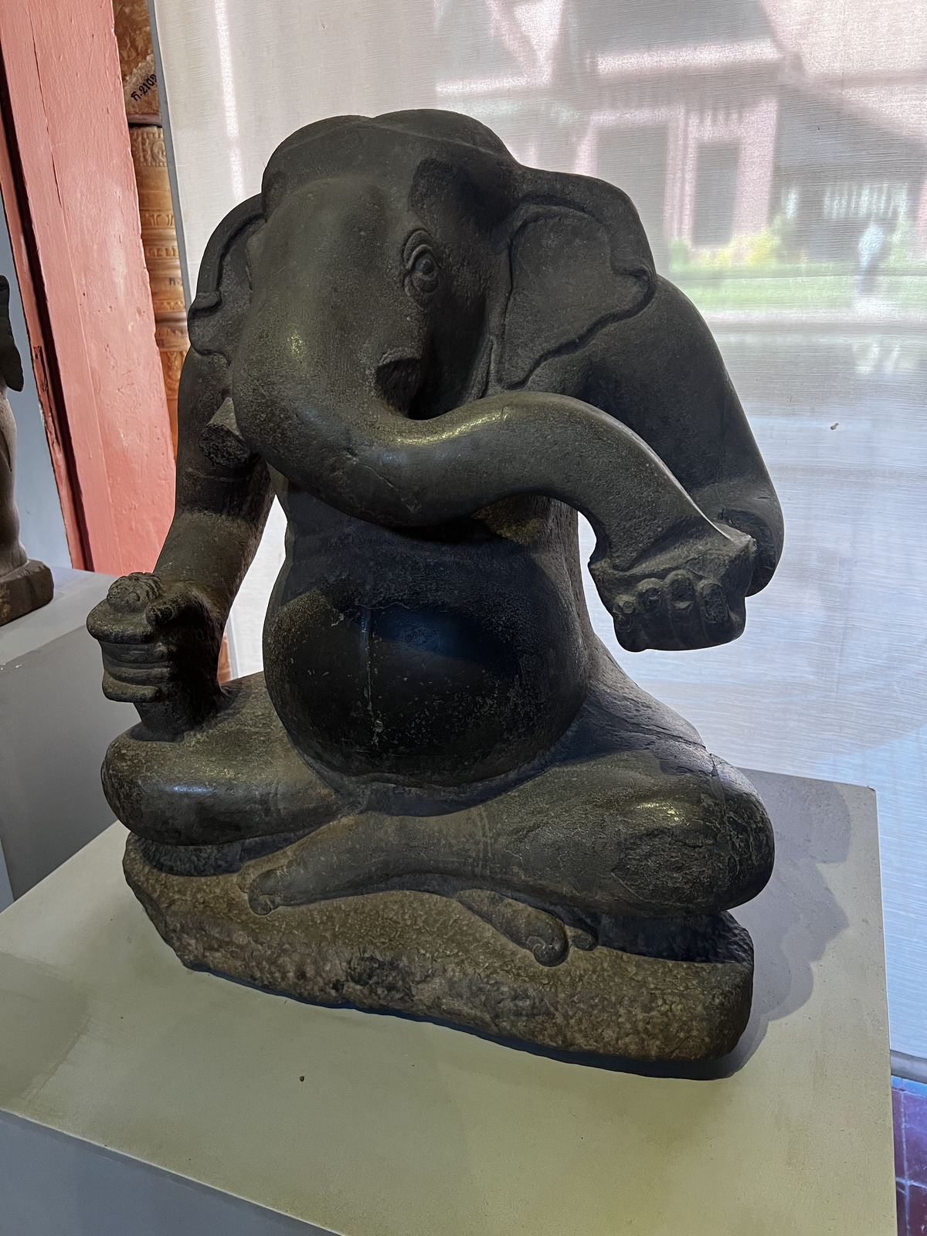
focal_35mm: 26
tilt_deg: -21.8
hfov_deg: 53.1
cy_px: 618
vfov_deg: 67.3
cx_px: 464
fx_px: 928
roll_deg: +1.2
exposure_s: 1/70
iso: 125
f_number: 1.5
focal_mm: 5.7
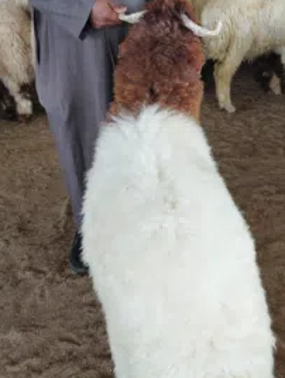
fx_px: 471
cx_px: 182
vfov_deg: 43.7
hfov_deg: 33.5
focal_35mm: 43
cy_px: 210
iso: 51
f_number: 1.8
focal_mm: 4.25
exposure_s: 1/100
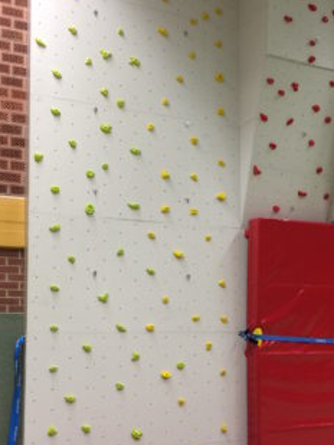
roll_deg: +1.9
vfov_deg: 37.9
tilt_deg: +5.3
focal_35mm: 50
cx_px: 212
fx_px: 643
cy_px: 280
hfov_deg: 29.0
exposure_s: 1/33
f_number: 2.2
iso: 64
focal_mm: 4.15
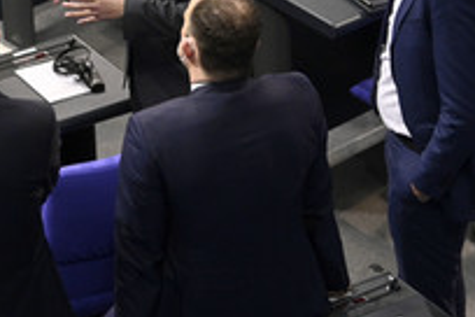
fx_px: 2507
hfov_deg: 10.7
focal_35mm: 190
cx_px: 15
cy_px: -23
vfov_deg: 7.2
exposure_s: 1/320
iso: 5000
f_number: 3.5
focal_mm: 86
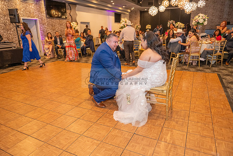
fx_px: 155
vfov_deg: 53.2
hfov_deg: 73.7
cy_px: 78
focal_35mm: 24
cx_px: 116
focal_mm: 24
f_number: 2.8
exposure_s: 1/200
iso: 2500
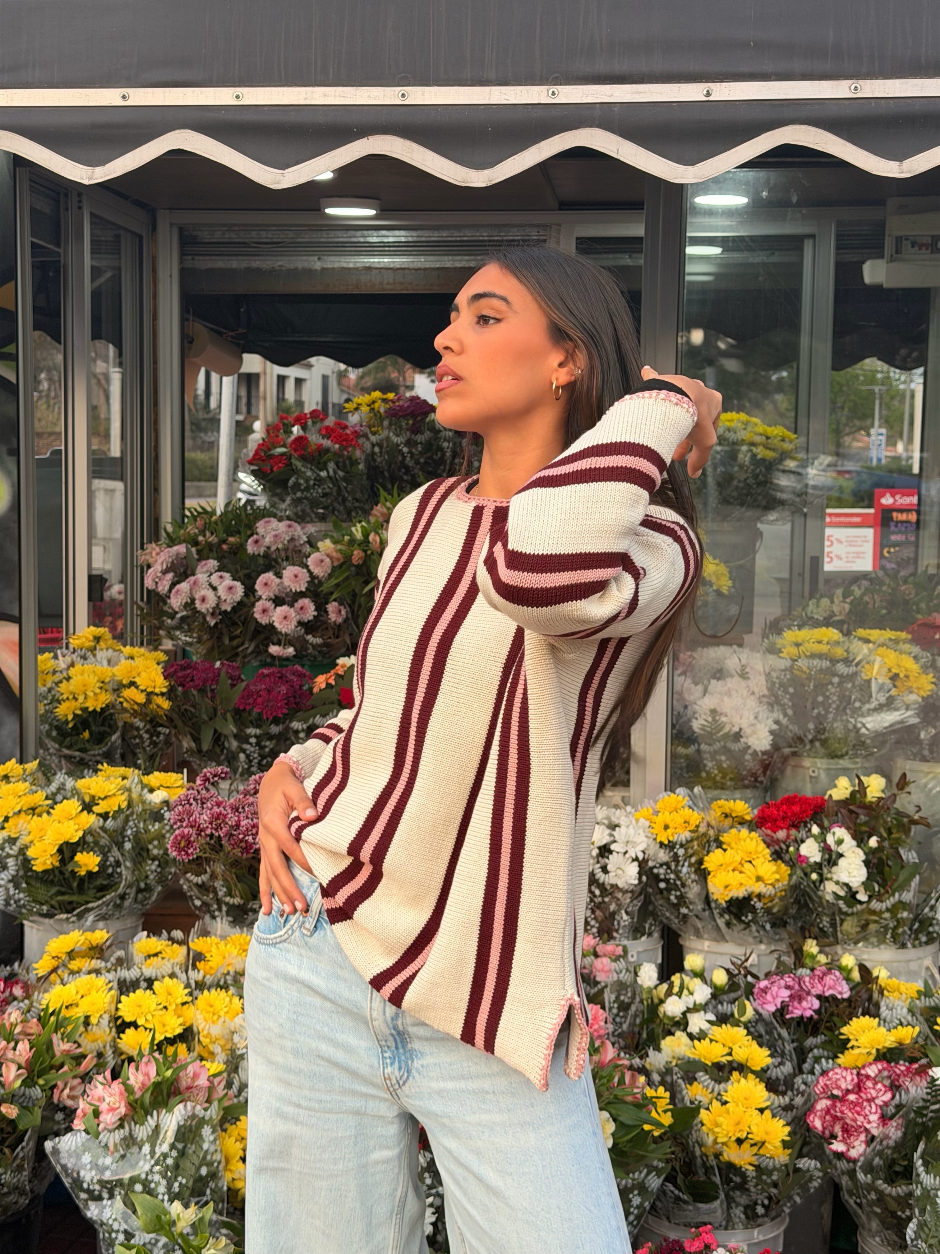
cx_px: 470
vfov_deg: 39.7
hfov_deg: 30.3
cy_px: 627
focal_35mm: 48
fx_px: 1738
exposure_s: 1/124
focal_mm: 6.76
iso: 50
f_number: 1.78
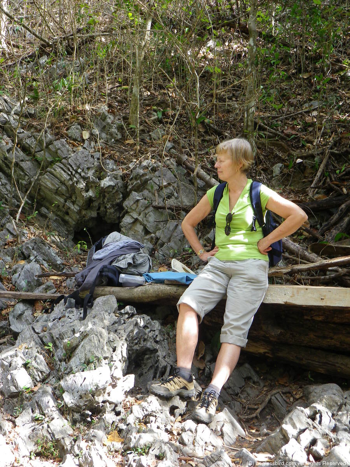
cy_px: 234
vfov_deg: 38.9
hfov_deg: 29.7
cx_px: 175
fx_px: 661
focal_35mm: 49
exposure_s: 1/60
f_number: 4.2
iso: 80
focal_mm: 8.7
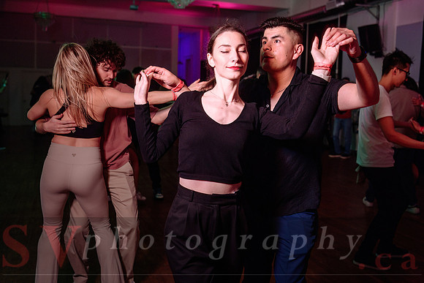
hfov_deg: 52.4
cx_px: 212
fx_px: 431
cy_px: 121
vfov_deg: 36.3
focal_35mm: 37
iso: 800
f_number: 3.2
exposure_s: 1/80
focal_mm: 32
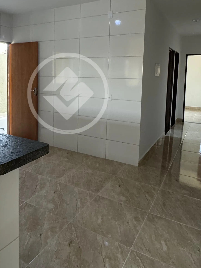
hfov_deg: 47.5
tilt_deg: -5.5
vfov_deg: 60.5
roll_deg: -0.4
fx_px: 224
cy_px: 93
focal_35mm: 29
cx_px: 68
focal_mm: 2.22
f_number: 2.2
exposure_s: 1/83
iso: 320
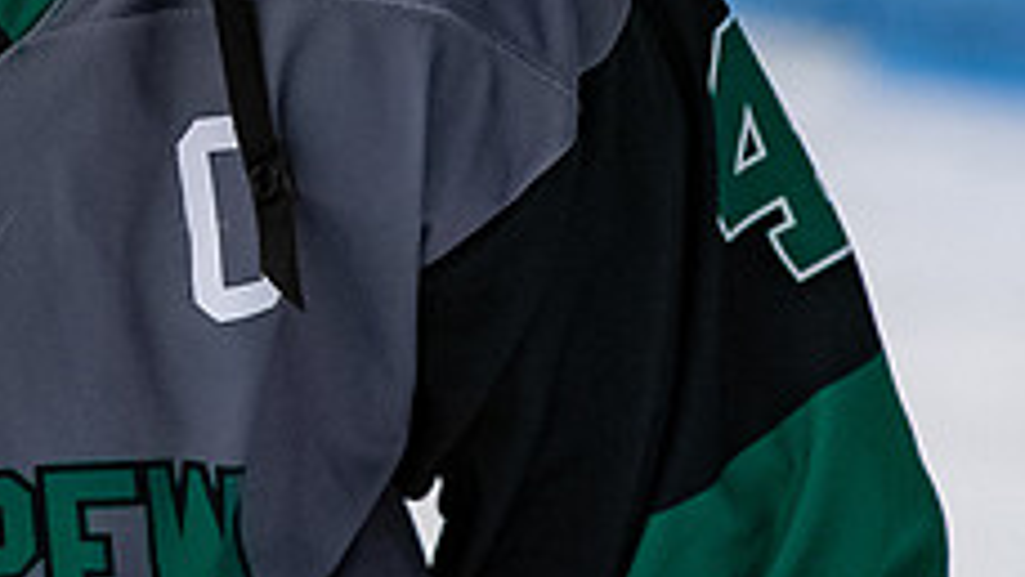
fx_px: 25530
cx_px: -276
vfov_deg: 1.3
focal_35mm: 939
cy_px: -218
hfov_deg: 2.3
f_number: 3.5
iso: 2500
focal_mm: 190
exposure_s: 1/800
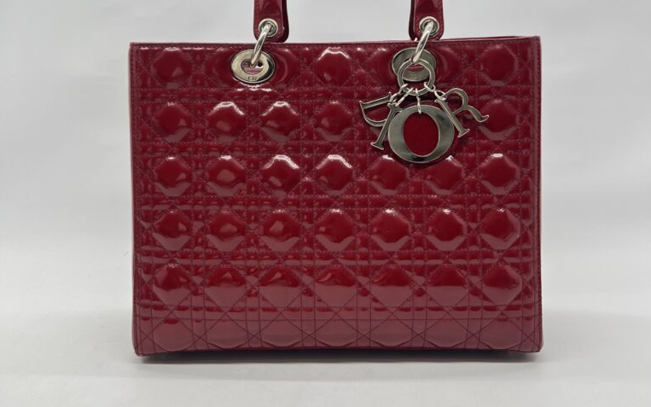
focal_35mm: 37
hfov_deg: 52.7
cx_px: 326
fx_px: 656
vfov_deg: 33.9
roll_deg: +0.3
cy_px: 113
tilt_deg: -4.2
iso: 32
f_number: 1.5
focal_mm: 5.7
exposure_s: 1/103
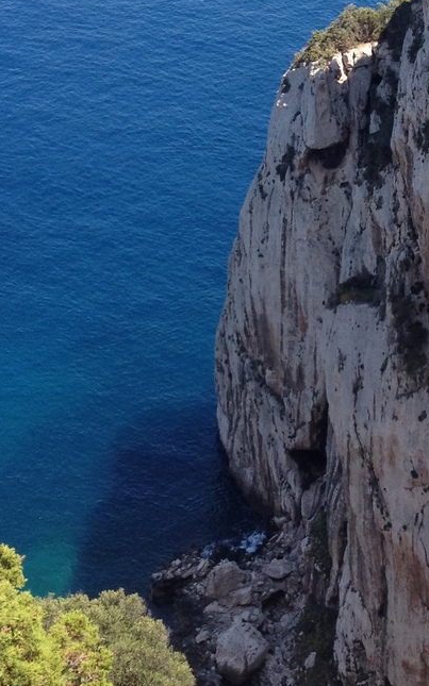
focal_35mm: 92
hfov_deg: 14.1
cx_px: 330
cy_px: 61
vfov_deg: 22.0
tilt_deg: -23.9
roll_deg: +1.3
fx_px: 1721
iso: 50
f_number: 2.4
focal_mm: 4.28
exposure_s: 1/681
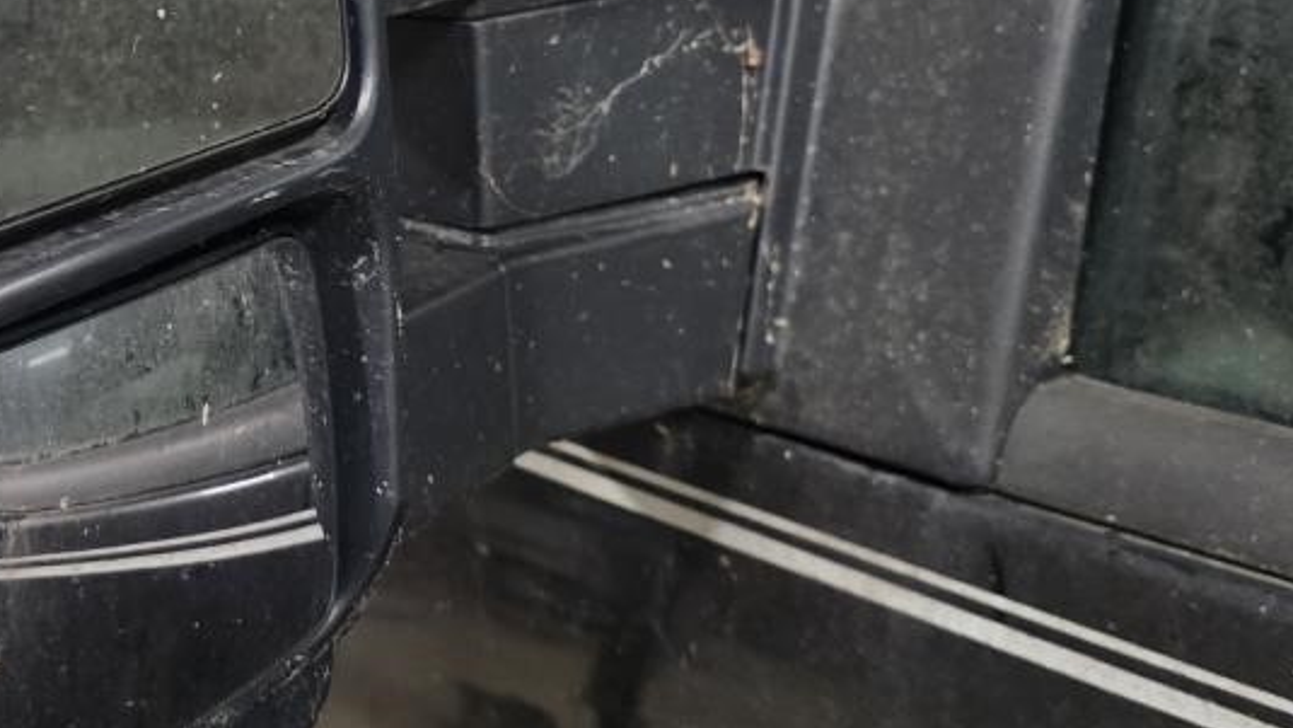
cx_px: 176
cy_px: 155
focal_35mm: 60
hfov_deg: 33.4
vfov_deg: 19.9
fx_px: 2057
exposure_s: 1/60
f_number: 1.7
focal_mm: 6.3
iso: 1000
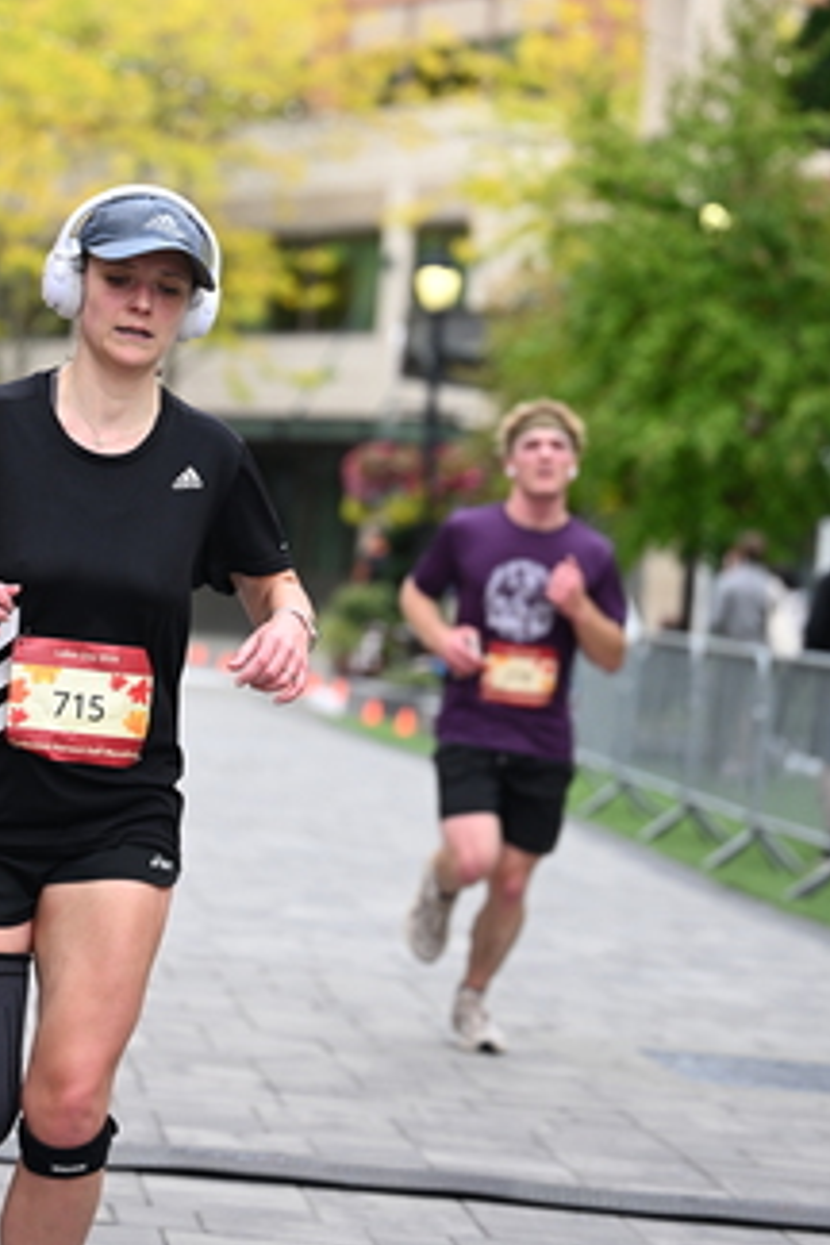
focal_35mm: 146
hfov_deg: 9.4
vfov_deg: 14.0
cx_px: 144
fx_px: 5049
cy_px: 377
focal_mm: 86
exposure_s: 1/2000
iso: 640
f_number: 2.8
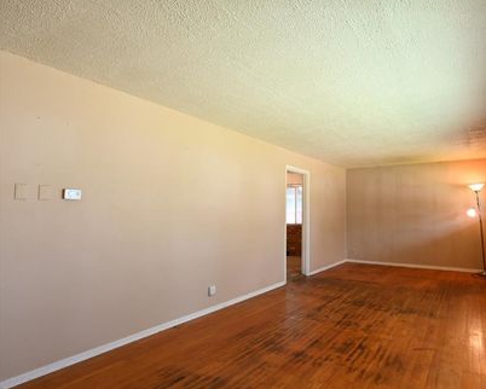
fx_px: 302
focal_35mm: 21
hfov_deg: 76.5
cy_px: 191
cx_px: 297
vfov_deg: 65.6
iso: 100
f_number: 11
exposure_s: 1
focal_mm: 12
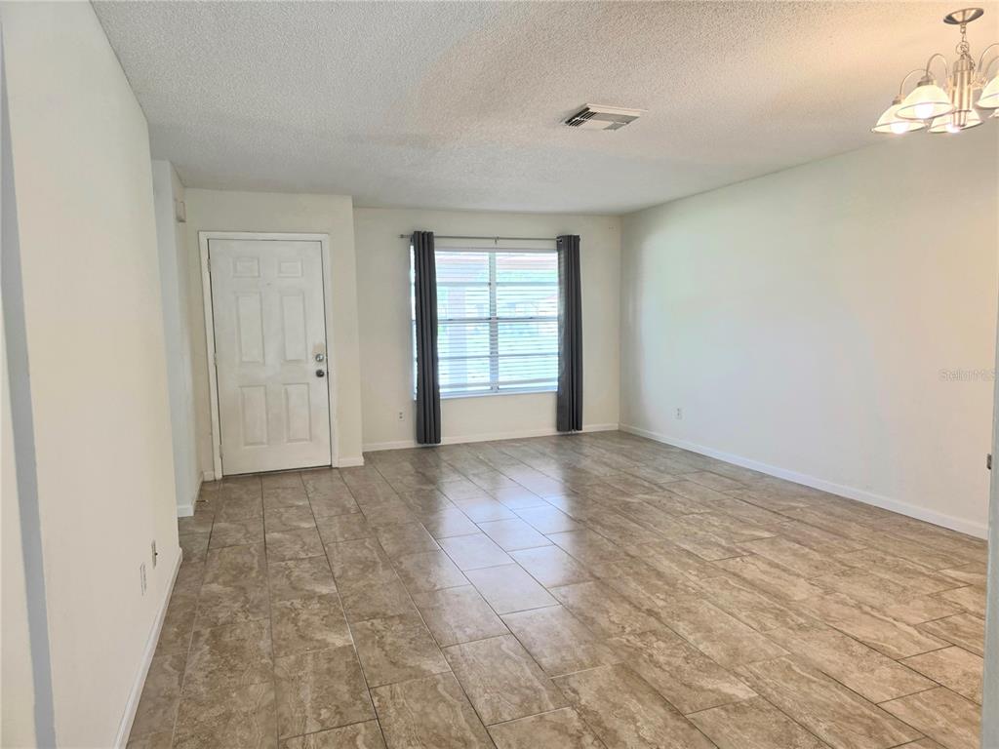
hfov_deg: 73.9
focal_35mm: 23
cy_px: 374
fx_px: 664
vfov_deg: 58.9
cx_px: 500
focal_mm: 6.3
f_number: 1.7
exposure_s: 1/120
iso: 80
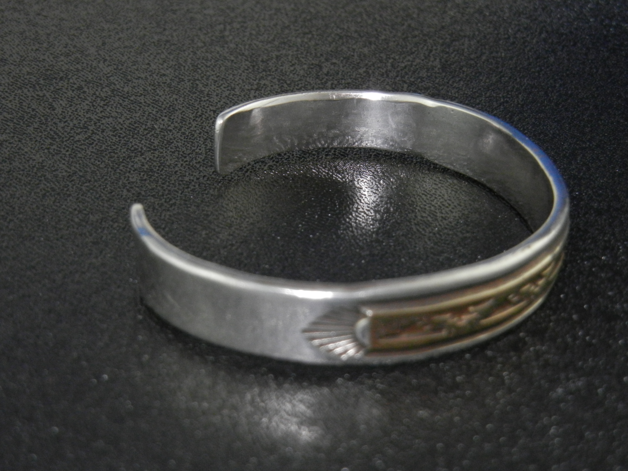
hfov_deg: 28.6
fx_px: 1234
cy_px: 236
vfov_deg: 21.6
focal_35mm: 68
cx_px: 314
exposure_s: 1/30
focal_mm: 12.2
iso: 800
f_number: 8.2
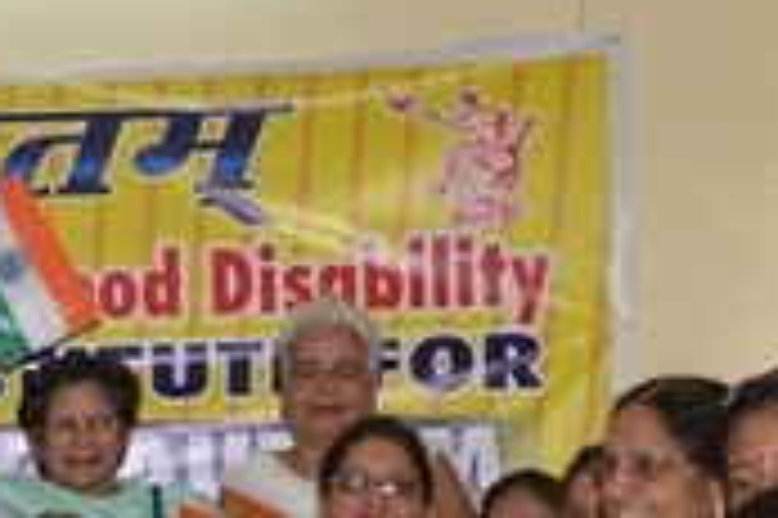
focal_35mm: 125
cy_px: 782
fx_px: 2699
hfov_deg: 15.8
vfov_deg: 10.6
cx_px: -135
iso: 400
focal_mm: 18
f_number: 5.6
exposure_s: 1/125
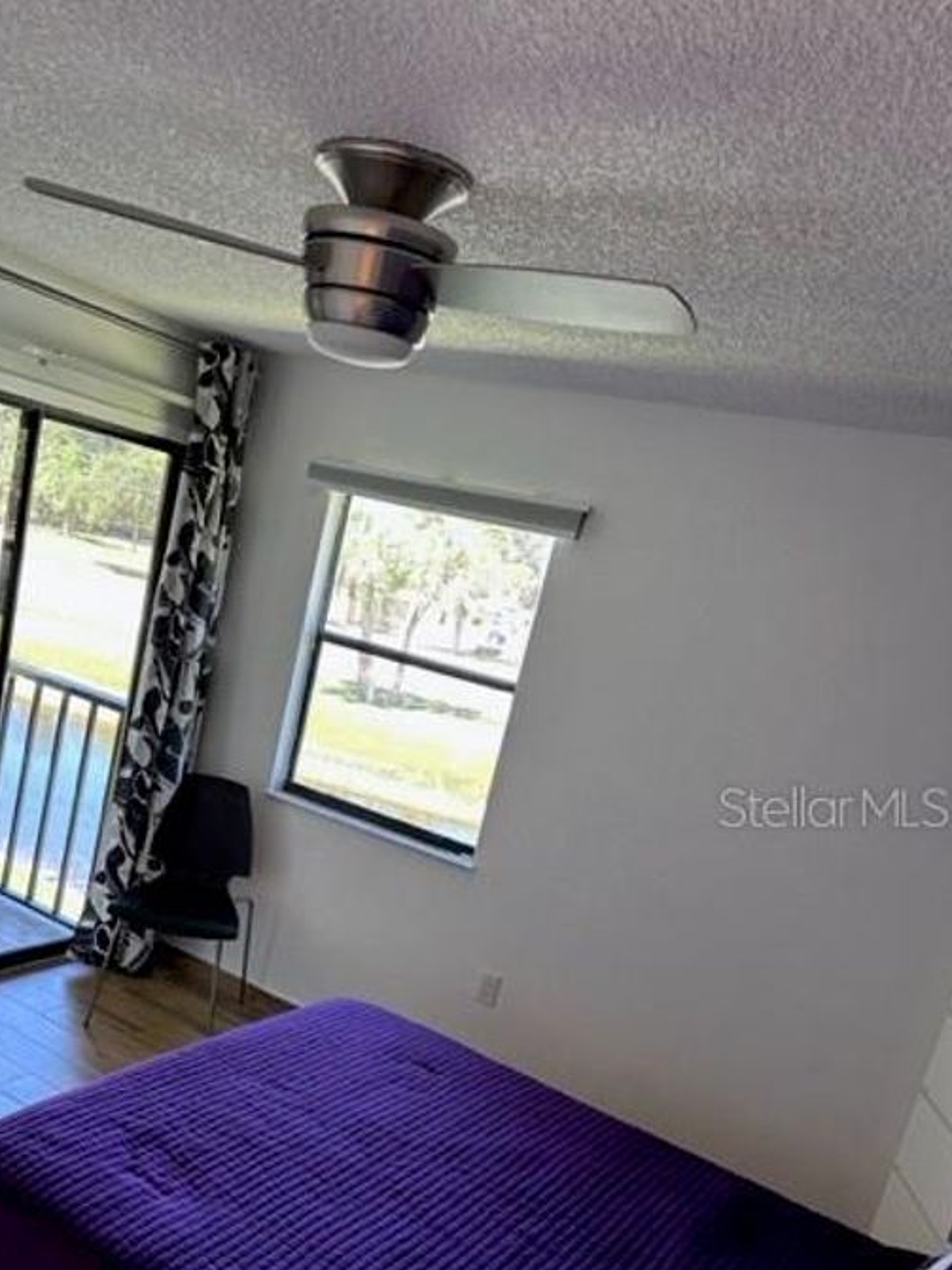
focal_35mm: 31
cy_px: 805
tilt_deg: -12.9
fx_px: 1137
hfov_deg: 45.0
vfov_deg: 57.5
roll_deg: -12.9
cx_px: 344
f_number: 1.78
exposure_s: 1/121
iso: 100
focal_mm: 6.86
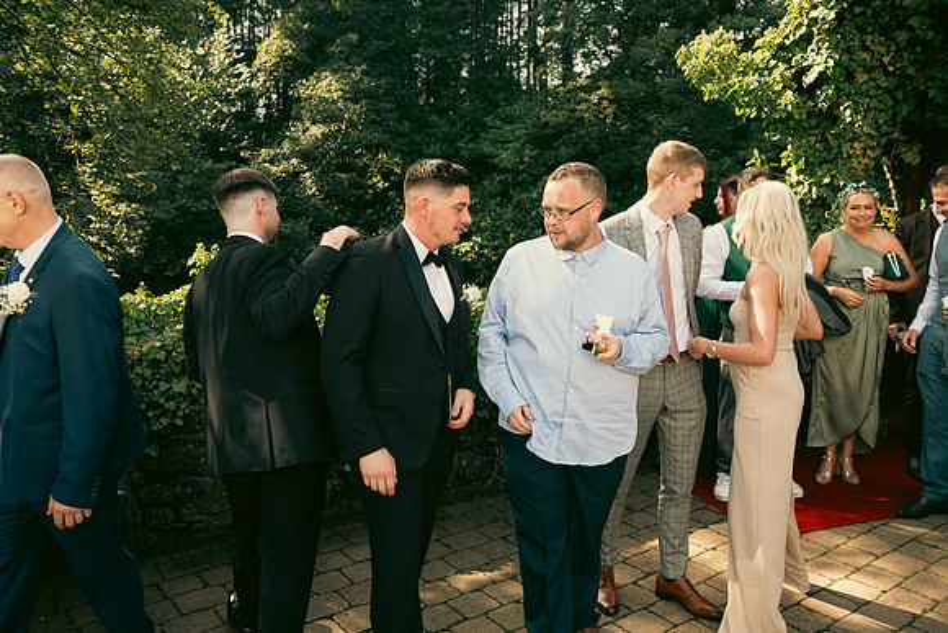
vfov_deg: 42.3
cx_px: 474
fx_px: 816
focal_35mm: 31
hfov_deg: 60.3
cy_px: 316
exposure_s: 1/160
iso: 160
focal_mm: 31
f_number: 5
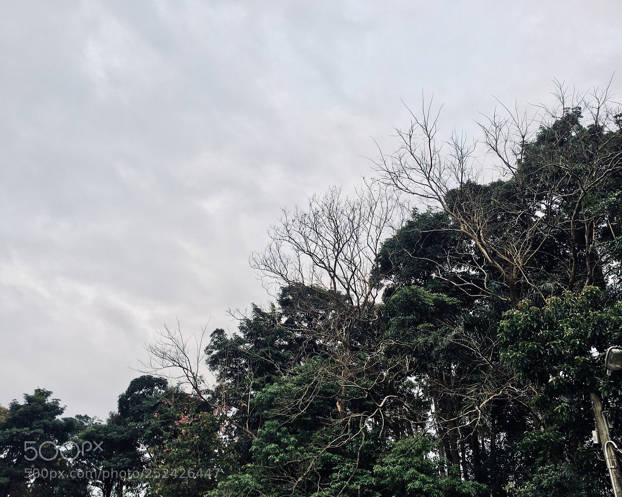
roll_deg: +0.0
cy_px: 252
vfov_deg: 47.1
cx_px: 338
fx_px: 571
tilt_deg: +37.5
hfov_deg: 57.1
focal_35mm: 31
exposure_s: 1/30
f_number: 2.2
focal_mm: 4.15
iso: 25
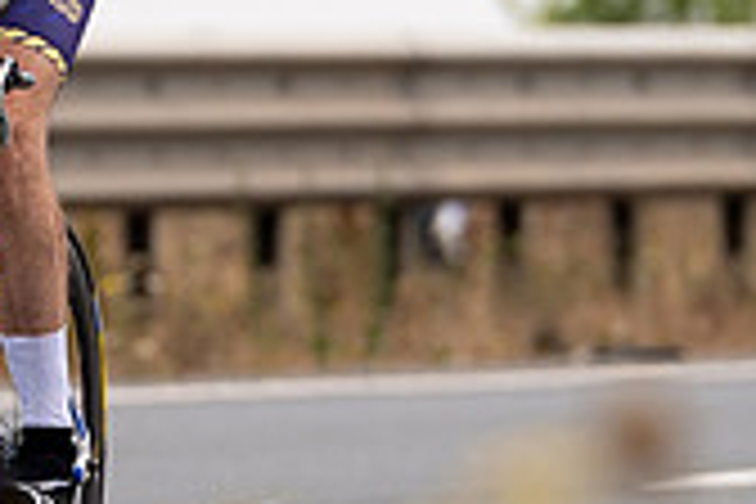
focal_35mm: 1254
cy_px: 167
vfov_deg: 1.1
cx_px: -174
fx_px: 26332
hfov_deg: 1.6
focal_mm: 200
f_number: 3.5
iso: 100
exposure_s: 1/800
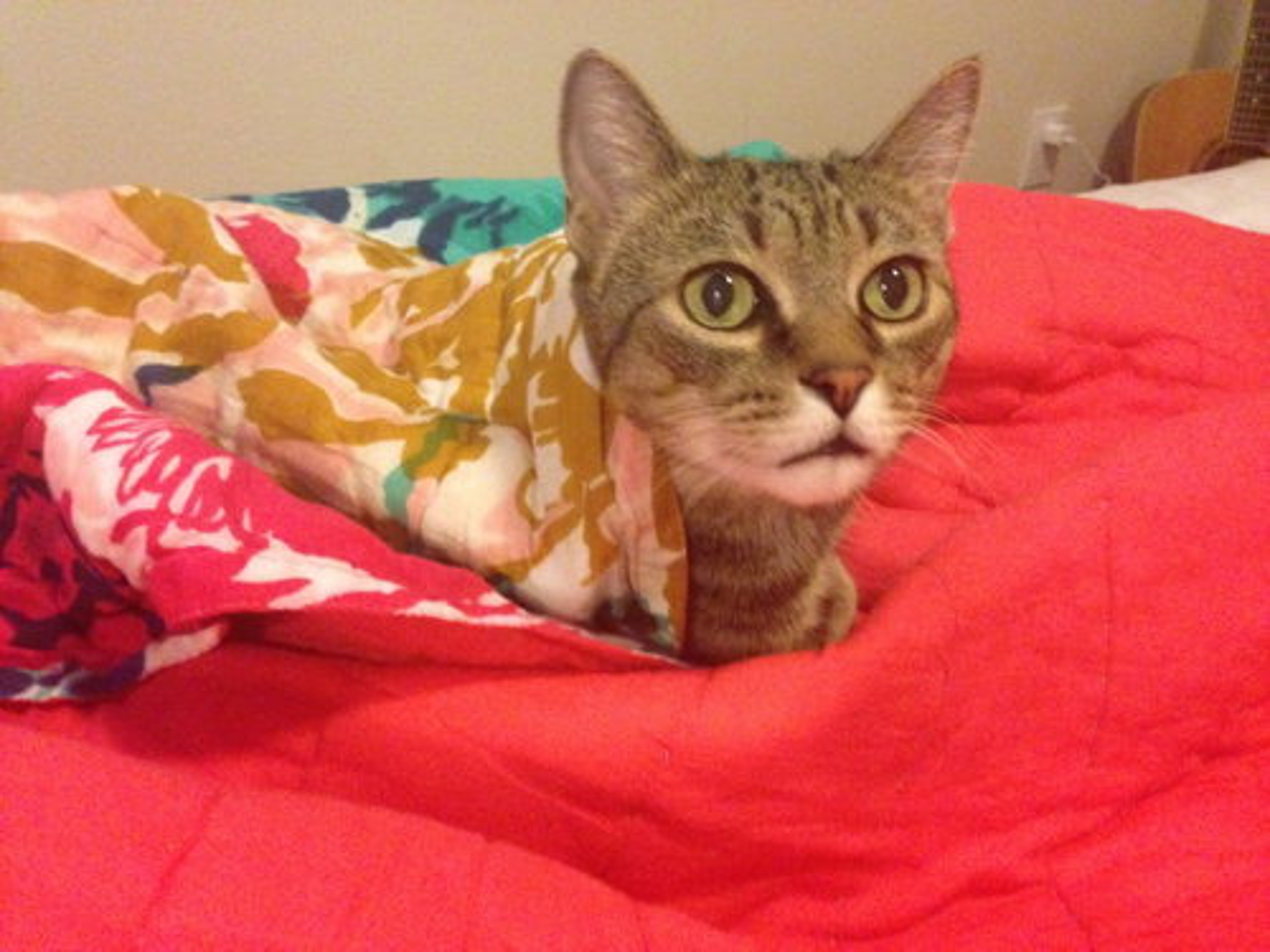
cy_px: 476
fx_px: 1211
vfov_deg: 42.9
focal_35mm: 33
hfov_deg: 55.4
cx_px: 635
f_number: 2.4
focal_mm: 4.12
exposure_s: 1/15
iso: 800
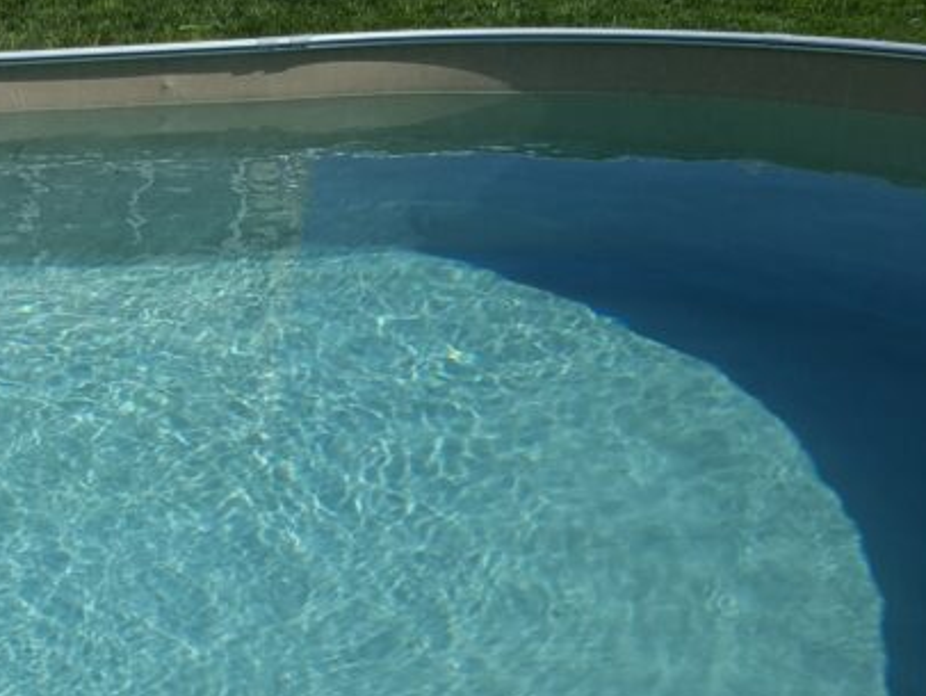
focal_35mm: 58
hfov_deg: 28.5
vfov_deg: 24.7
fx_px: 1552
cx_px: -210
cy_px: 600
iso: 50
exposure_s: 1/2165
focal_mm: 5.54
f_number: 1.8
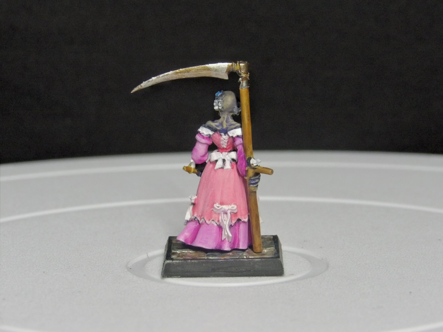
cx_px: 222
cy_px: 166
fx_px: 1830
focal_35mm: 143
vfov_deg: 10.4
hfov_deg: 13.8
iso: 800
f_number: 4.3
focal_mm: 25.6
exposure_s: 1/28
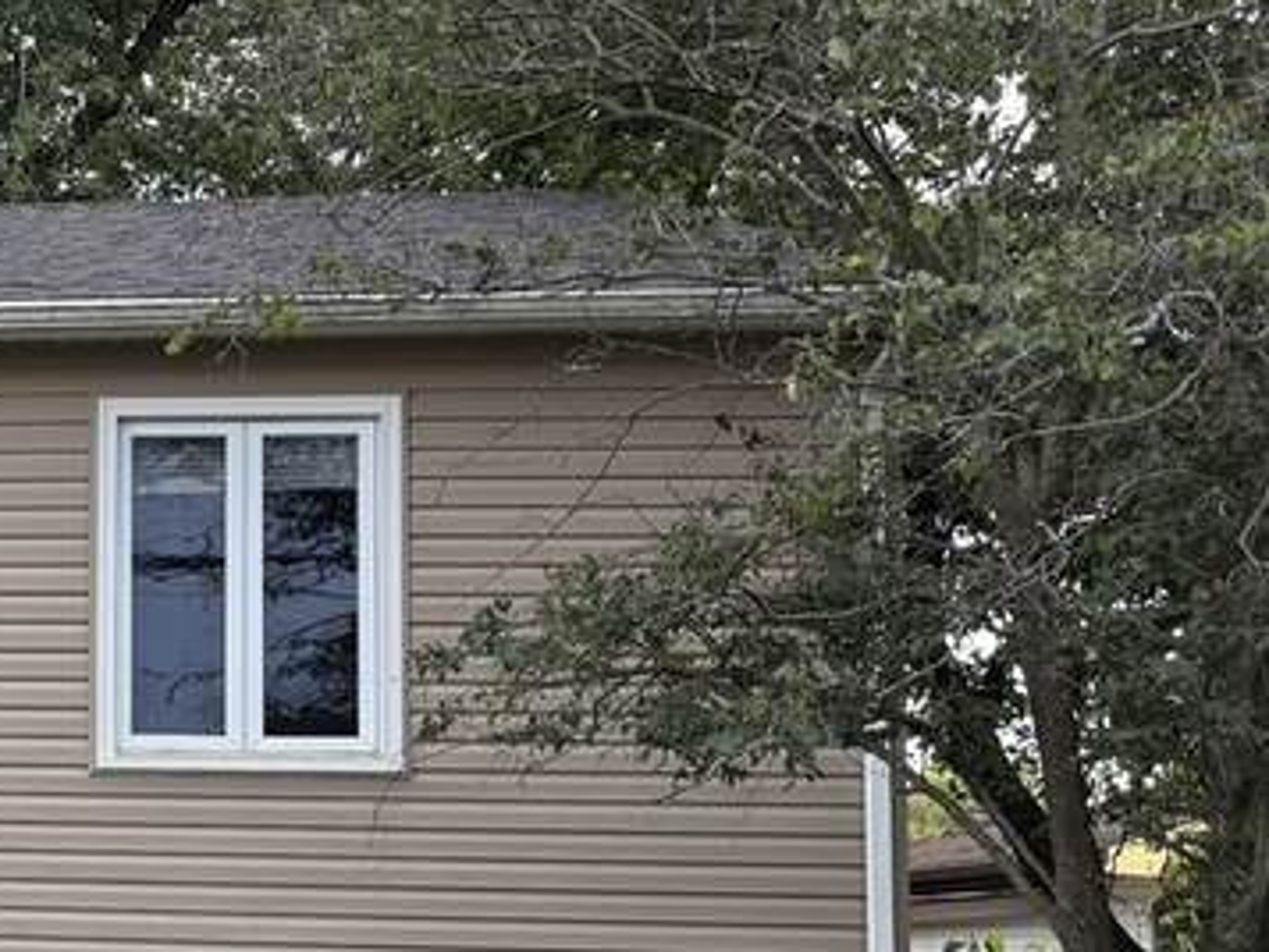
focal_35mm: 86
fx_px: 3154
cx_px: -821
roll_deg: -1.3
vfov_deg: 17.1
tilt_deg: +5.1
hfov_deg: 18.9
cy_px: 725
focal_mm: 6.76
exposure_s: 1/467
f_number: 1.78
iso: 100
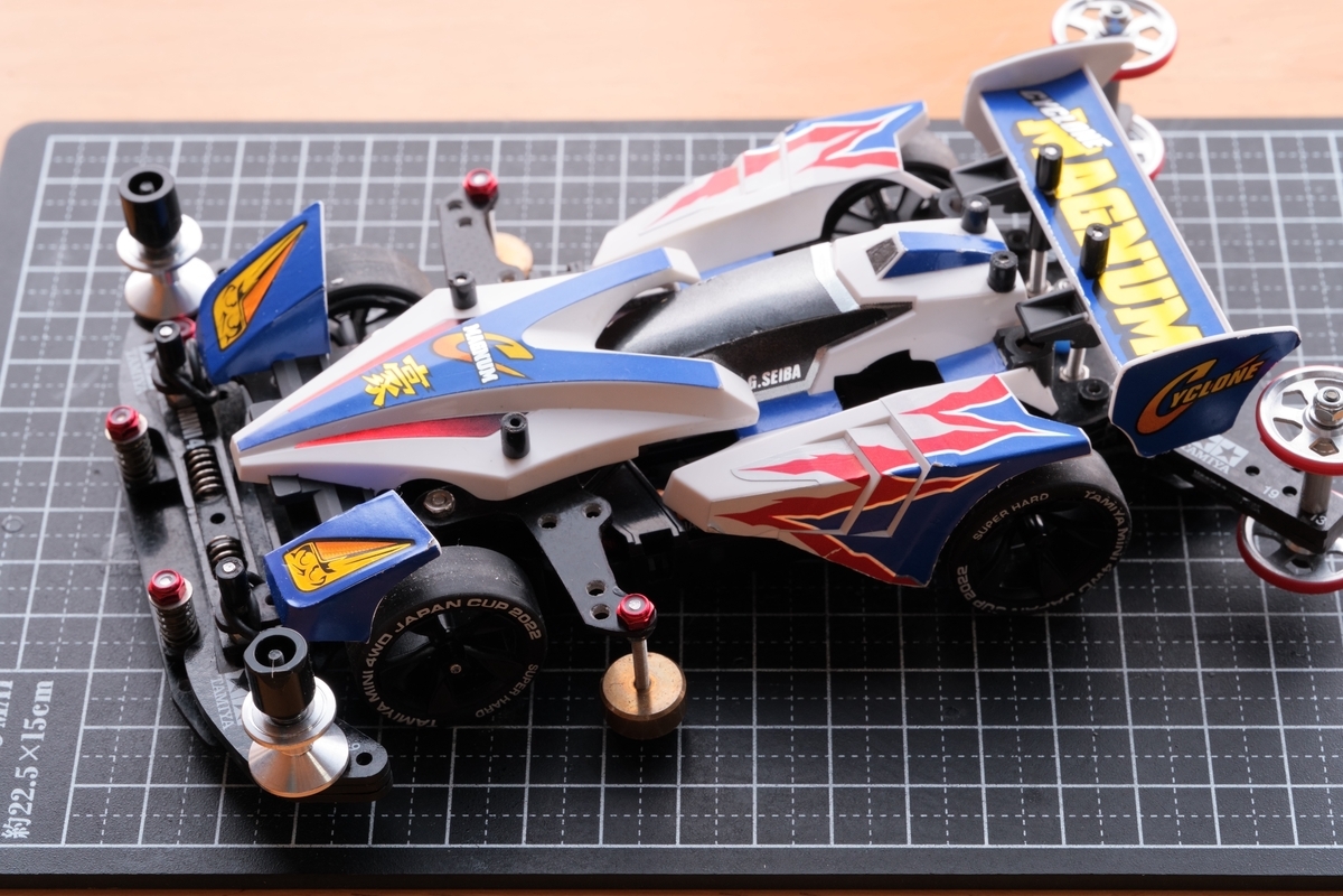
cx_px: 672
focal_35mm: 90
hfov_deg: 22.6
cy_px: 448
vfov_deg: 15.2
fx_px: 3357
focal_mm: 90
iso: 400
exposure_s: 1/20
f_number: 14
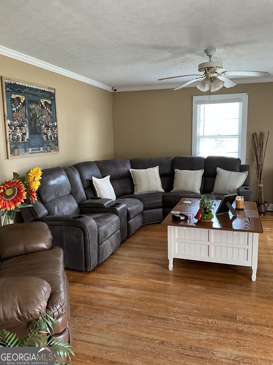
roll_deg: +0.3
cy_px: 182
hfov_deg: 48.2
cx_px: 136
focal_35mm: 29
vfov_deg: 61.7
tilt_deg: -9.2
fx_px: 305
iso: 100
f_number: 1.8
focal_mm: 3
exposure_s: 1/60
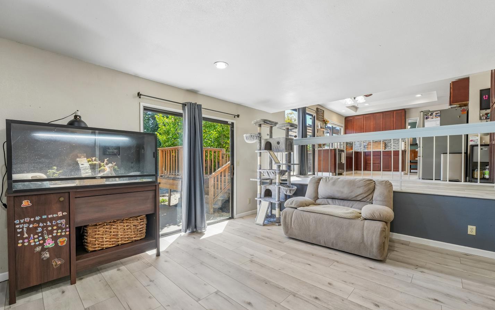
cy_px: 160
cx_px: 255
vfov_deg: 74.8
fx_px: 202
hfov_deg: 101.4
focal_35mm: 15
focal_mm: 14
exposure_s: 1/30
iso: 500
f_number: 8
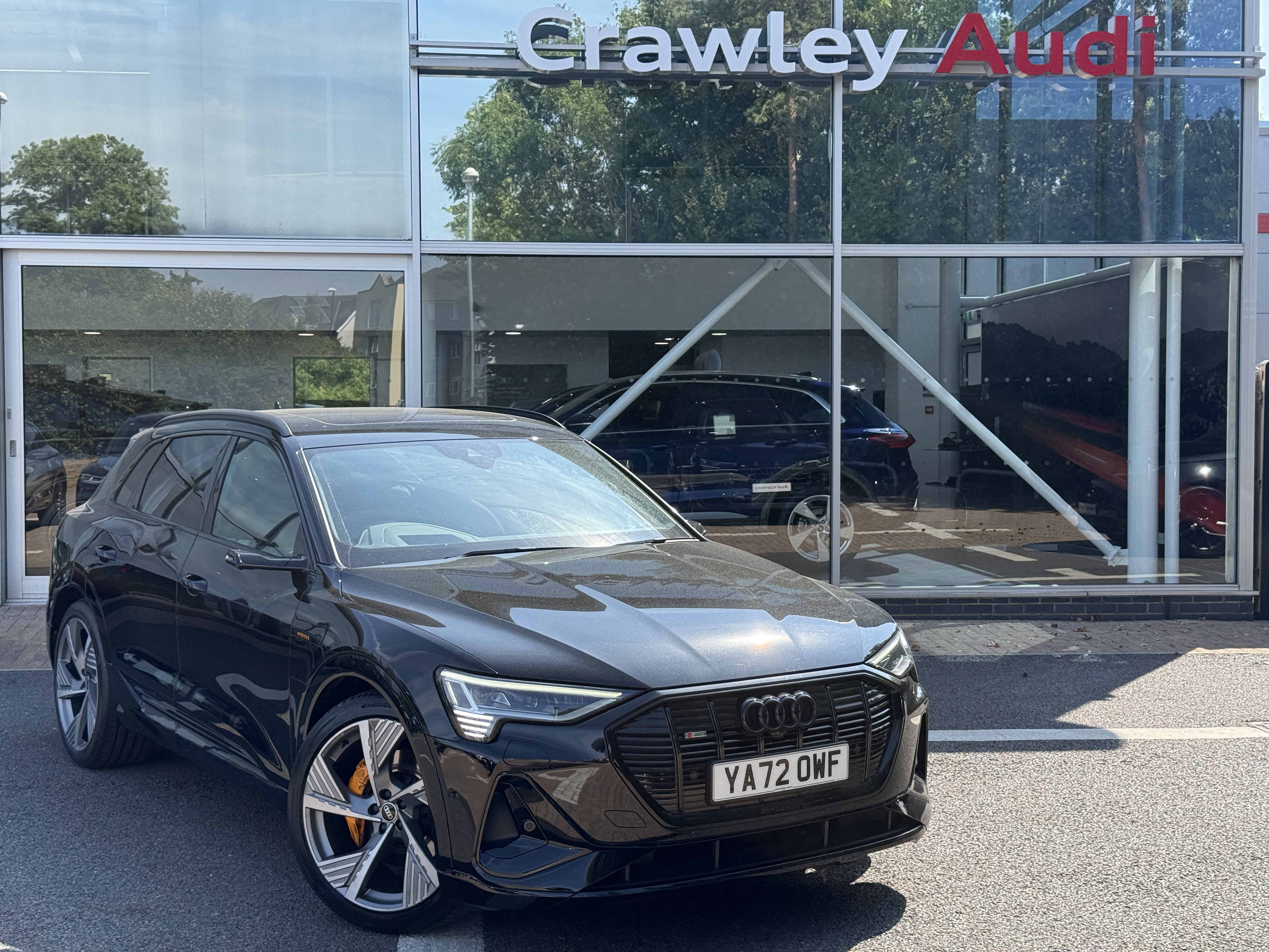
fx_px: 1760
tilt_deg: -0.7
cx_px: 634
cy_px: 476
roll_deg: +0.6
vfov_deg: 30.3
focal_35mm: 48
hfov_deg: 39.7
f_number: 1.78
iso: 80
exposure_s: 1/1838
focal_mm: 6.76
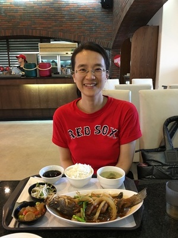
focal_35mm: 29
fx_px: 199
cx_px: 89
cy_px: 119
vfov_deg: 61.7
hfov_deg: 48.2
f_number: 2.2
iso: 80
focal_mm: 4.15
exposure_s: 1/10
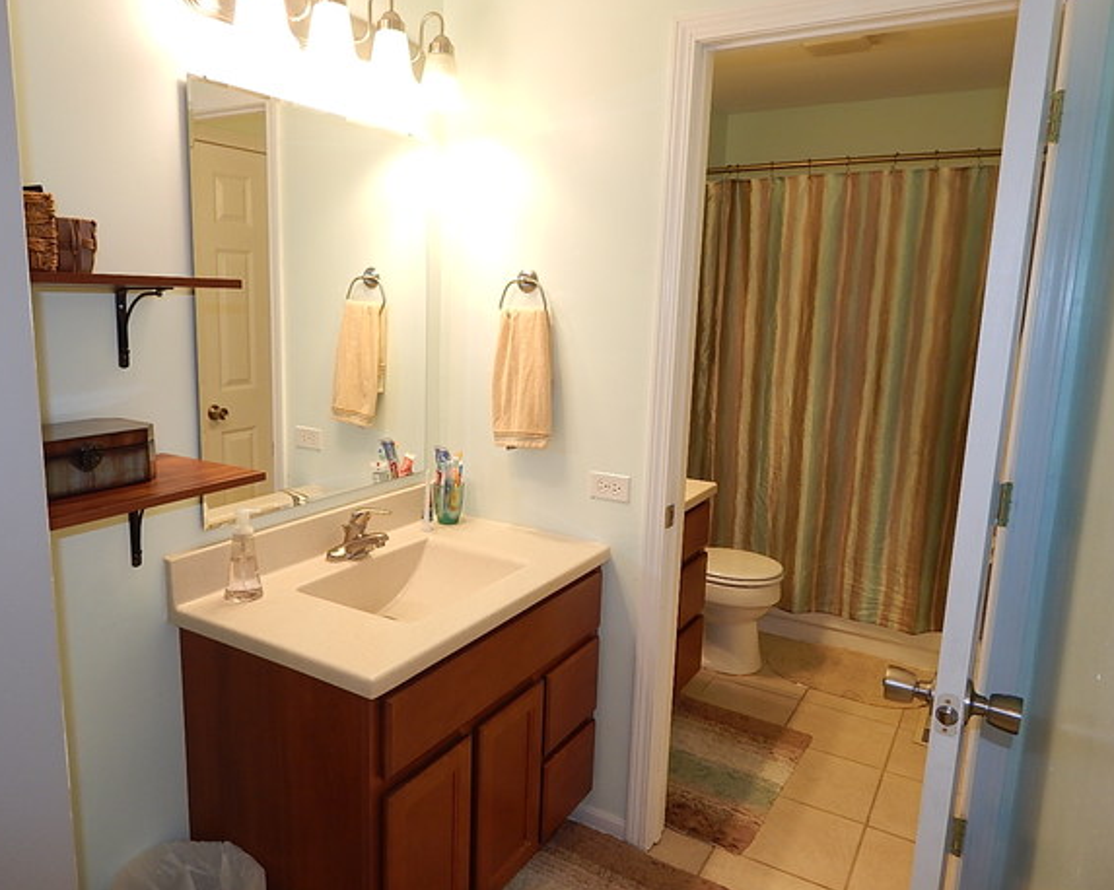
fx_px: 791
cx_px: 502
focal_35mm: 24
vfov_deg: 58.7
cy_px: 441
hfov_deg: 70.1
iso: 125
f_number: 3
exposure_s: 1/40
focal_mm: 4
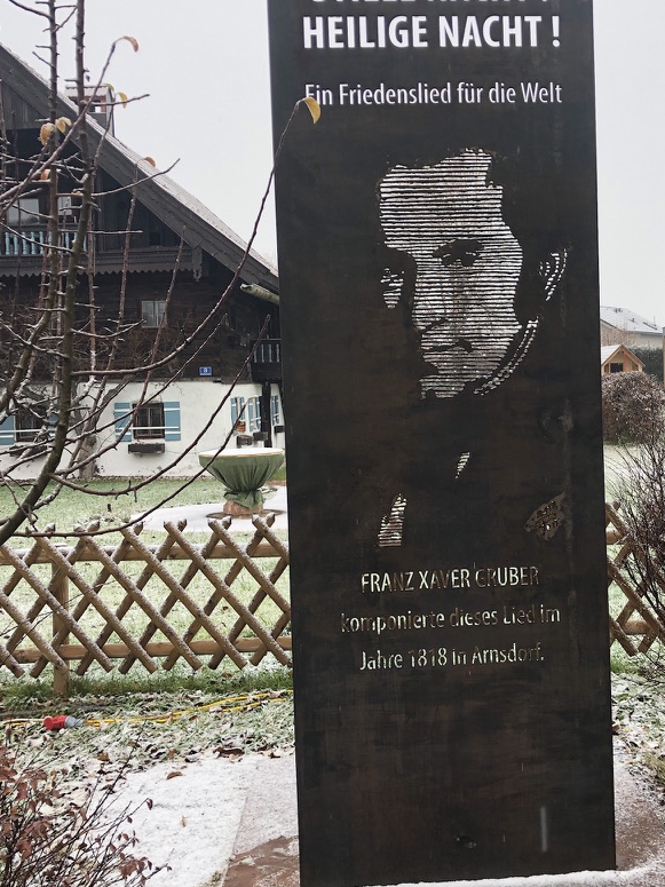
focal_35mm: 37
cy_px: 434
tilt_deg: -2.6
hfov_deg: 38.3
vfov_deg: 50.1
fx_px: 948
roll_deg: +1.4
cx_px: 434
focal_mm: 4
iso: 25
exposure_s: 1/120
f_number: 1.8
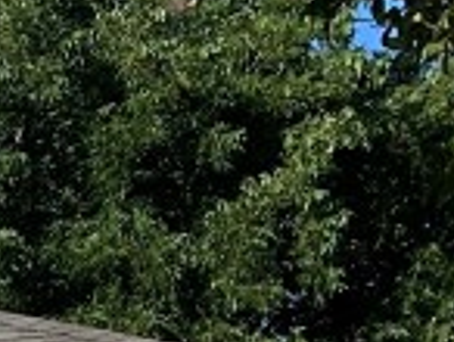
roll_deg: +0.6
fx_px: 2391
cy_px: 846
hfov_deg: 8.9
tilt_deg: -3.1
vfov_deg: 7.6
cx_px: -886
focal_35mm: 182
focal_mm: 4.25
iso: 25
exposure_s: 1/2481
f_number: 1.8
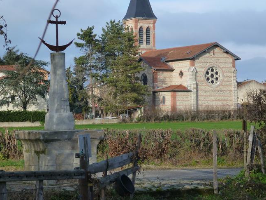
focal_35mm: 115
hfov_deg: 17.1
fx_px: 884
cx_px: 130
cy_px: 77
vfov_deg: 12.9
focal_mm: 16.6
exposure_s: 1/160
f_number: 5.7
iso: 160
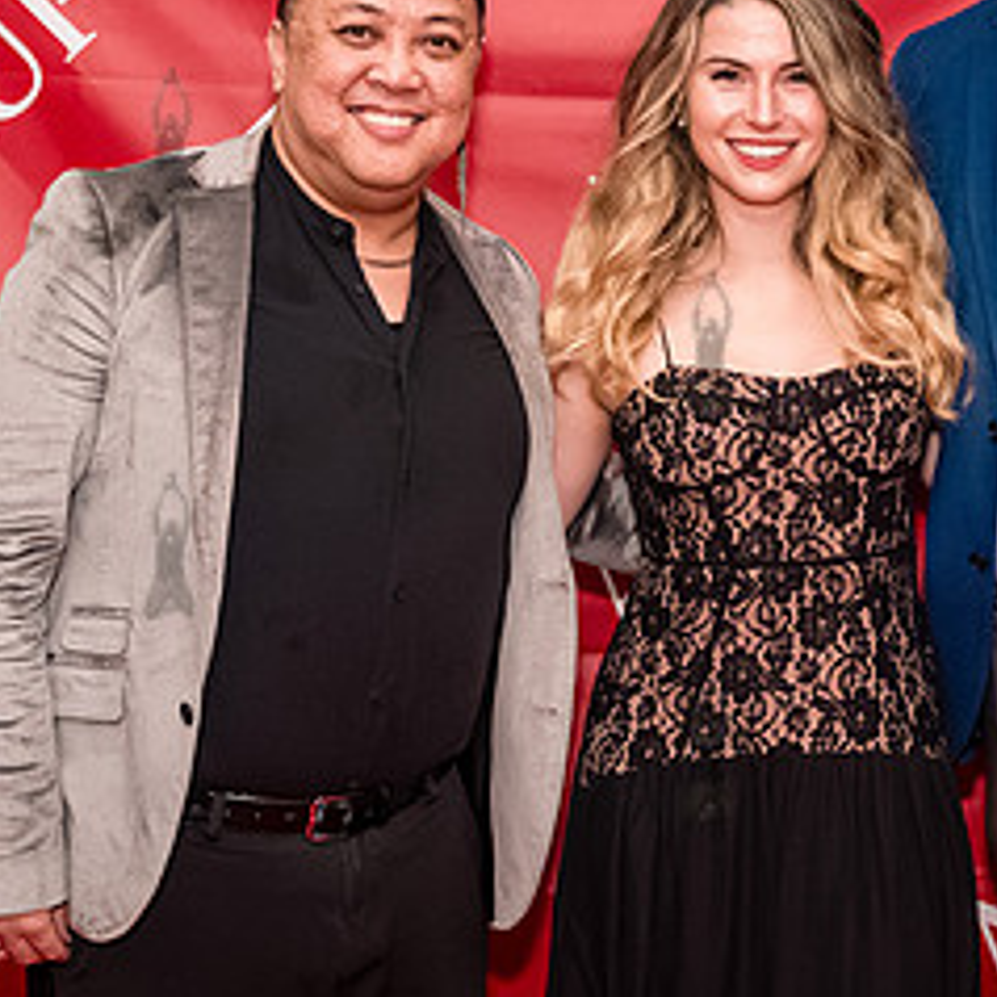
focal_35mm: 91
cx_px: 740
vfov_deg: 19.0
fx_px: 2965
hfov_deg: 19.0
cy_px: 256
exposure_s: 1/400
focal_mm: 35
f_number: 5
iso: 8000
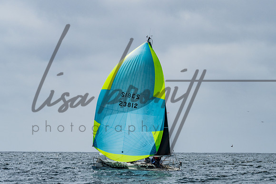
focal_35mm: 183
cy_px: 84
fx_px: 1404
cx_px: 164
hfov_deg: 11.2
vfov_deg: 7.5
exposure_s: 1/3200
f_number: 6.3
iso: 200
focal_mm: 110
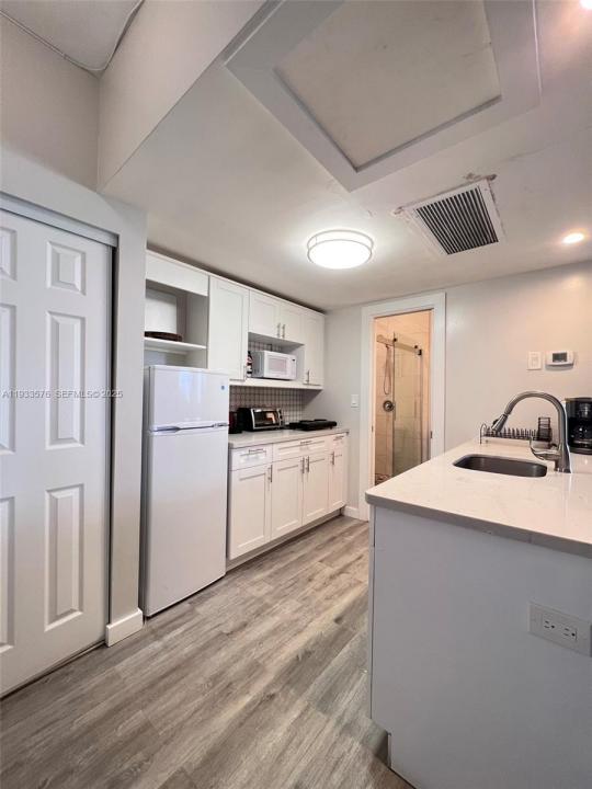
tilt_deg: +1.5
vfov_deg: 106.2
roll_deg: -1.3
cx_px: 296
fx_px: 296
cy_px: 394
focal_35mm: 13
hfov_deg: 89.9
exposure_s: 1/60
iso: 125
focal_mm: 1.57
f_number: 1.8
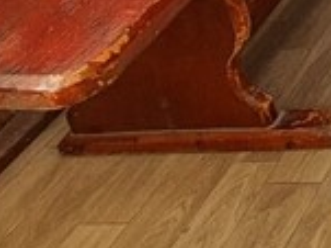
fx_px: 841
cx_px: 776
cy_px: -268
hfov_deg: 14.8
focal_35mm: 88
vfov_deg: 13.9
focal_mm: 1.8
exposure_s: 1/232
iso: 50
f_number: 2.2
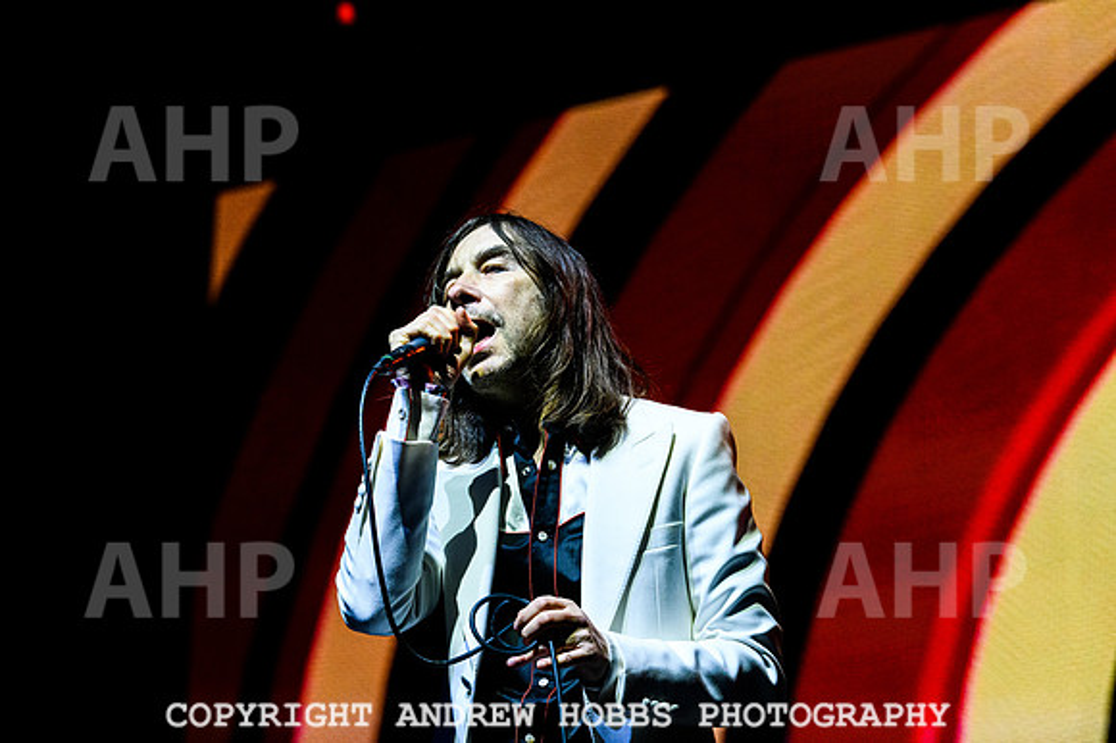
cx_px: 558
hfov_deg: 15.2
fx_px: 4185
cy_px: 372
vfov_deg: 10.1
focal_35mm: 135
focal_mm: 135
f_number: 4.5
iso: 3200
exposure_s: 1/3200
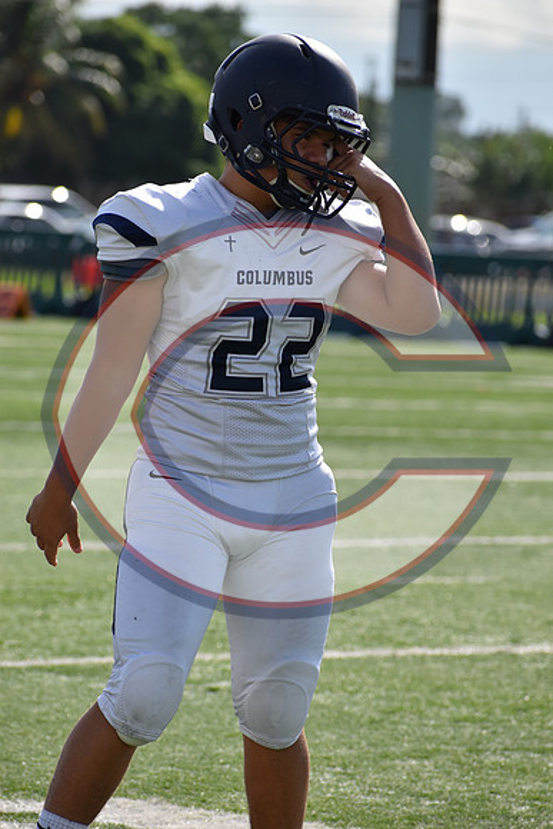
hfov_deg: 4.4
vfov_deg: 6.5
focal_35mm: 315
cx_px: 276
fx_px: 7253
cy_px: 414
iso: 400
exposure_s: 1/1600
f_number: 7.1
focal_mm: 210
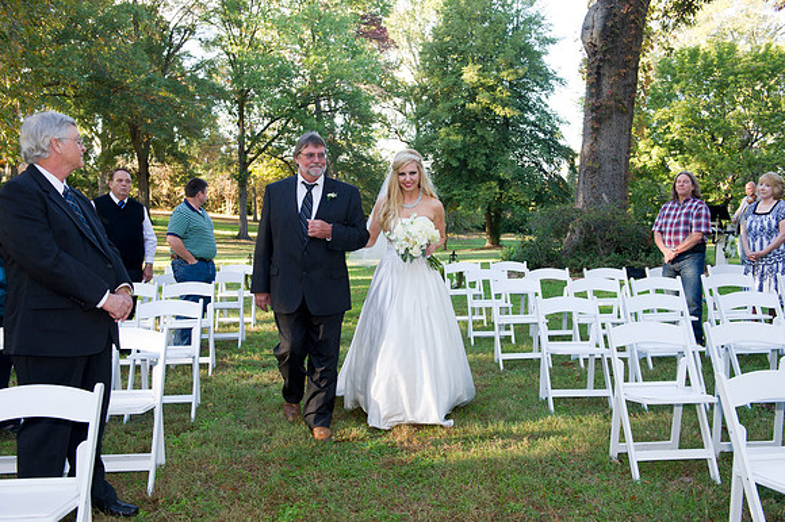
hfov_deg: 54.5
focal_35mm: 35
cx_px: 392
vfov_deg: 37.8
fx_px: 763
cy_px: 261
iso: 500
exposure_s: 1/125
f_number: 5.6
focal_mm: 35
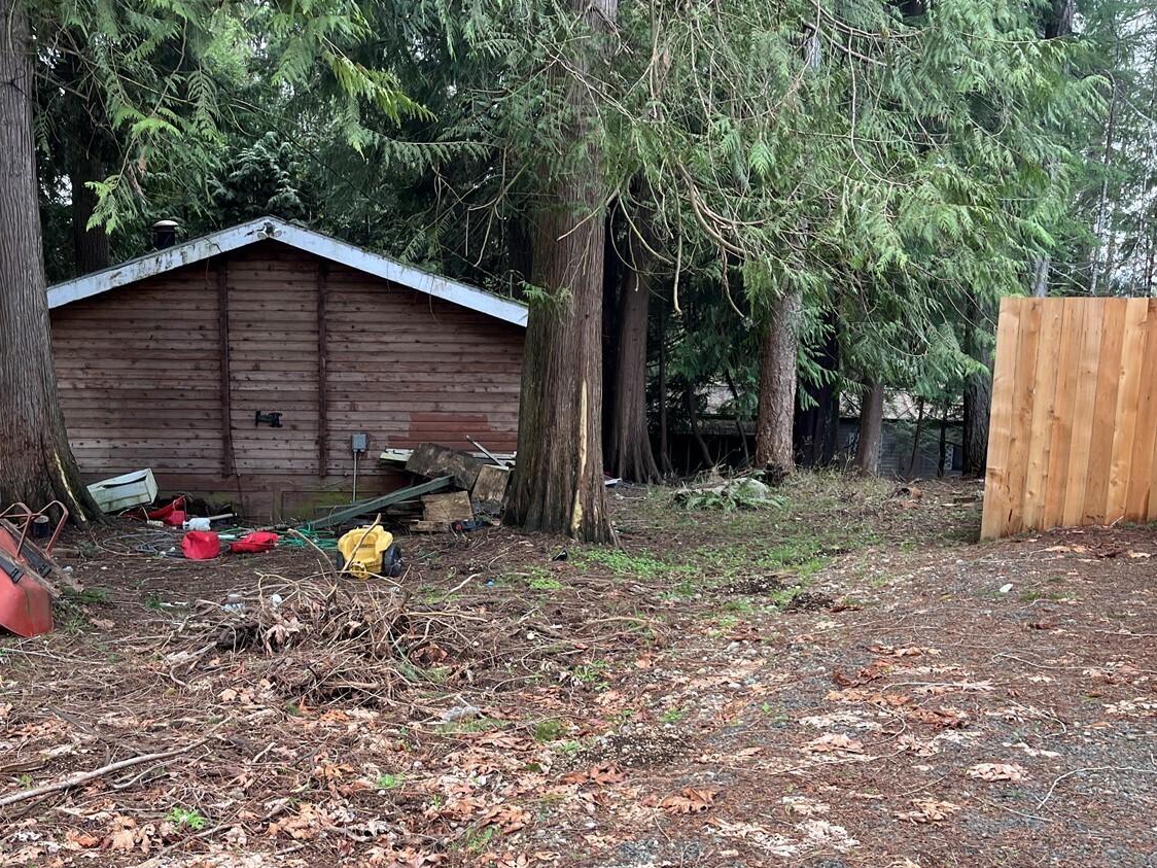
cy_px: 550
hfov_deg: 49.5
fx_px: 1237
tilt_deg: -10.0
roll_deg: -0.6
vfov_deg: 38.4
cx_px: 418
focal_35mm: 37
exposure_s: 1/122
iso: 40
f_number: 1.6
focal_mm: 5.1
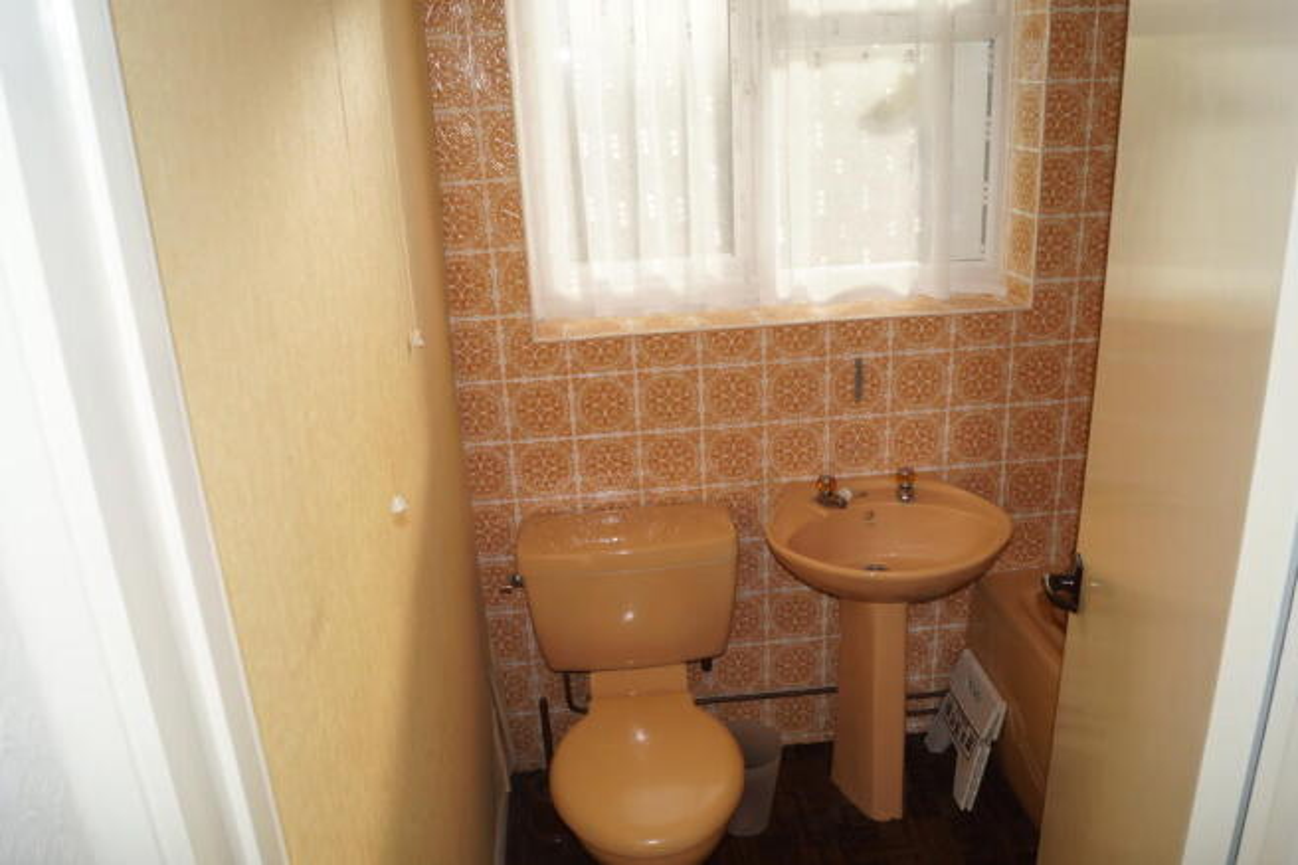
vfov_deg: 47.9
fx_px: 973
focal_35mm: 27
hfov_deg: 67.4
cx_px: 649
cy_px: 432
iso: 100
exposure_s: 1/100
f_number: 6.3
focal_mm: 18
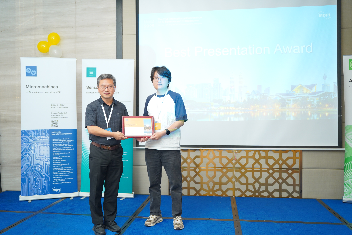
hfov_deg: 53.6
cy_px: 118
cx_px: 176
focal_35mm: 36
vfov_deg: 37.3
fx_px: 348
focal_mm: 35.6
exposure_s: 1/100
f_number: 2.8
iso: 1600
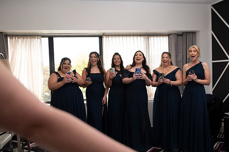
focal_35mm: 36
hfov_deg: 53.2
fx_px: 229
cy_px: 82
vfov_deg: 36.8
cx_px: 118
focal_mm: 32
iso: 1600
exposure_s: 1/1600
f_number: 2.8
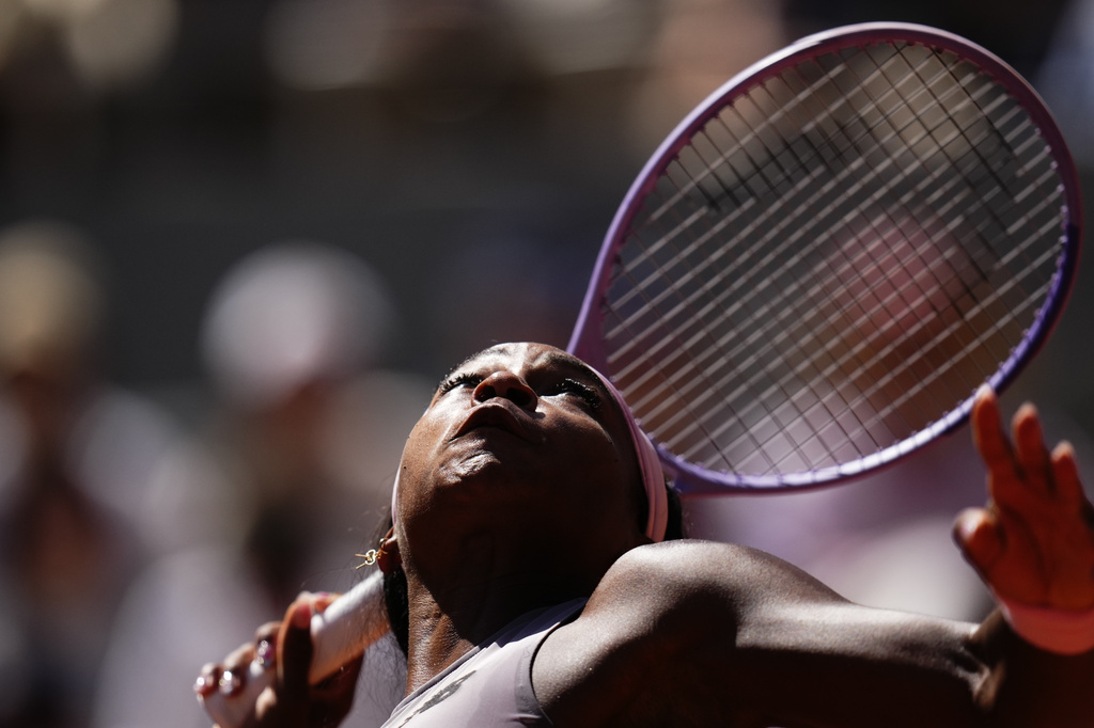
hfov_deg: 3.4
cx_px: 547
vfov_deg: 2.3
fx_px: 18226
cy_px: 364
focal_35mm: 600
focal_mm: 400
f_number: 2.8
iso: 500
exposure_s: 1/10000
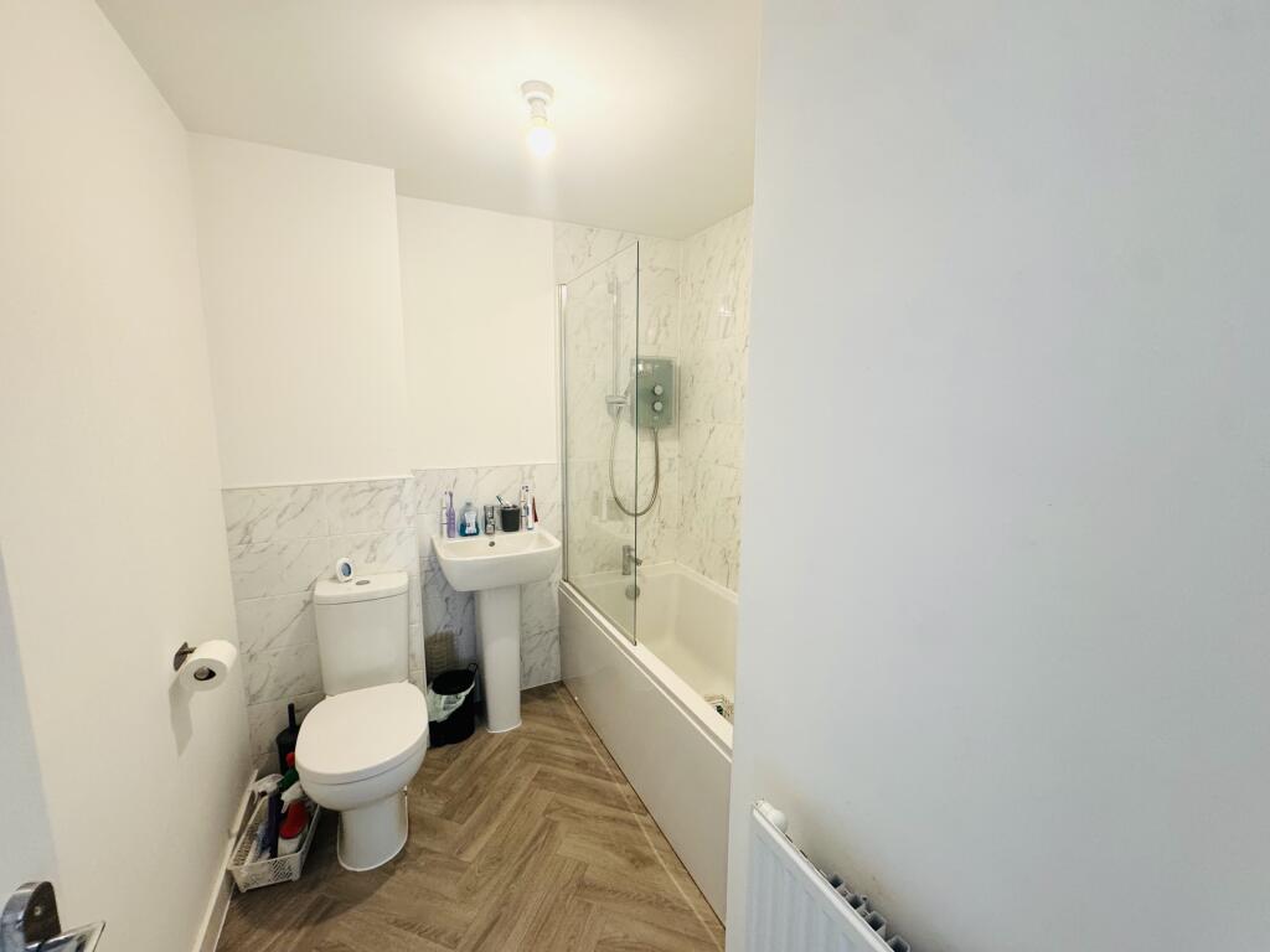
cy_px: 476
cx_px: 635
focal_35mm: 14
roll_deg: +0.0
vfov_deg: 85.7
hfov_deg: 102.1
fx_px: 514
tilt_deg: -8.1
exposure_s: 1/99
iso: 200
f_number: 2.2
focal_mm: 2.22
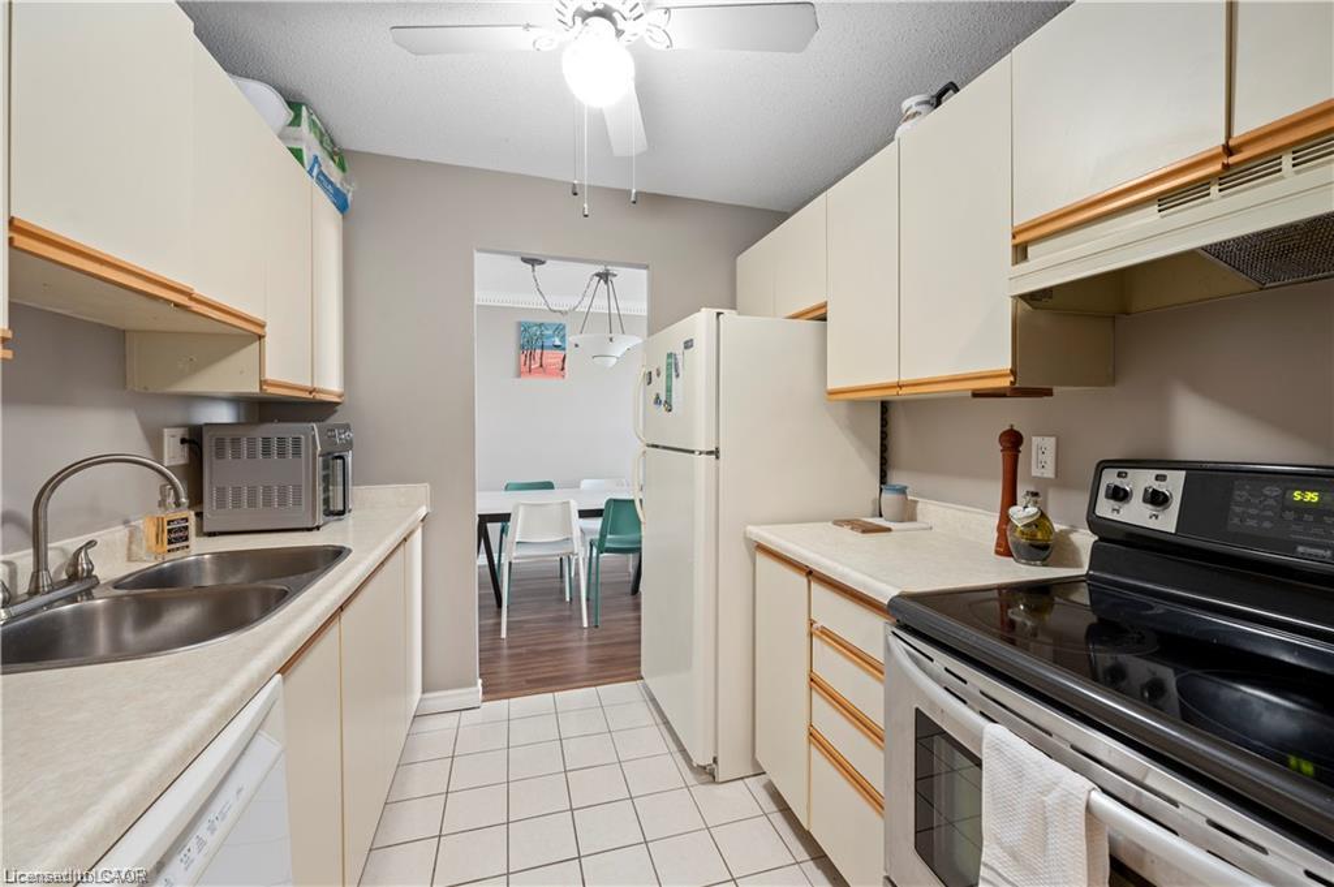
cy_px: 444
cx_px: 667
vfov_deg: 81.1
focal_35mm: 14
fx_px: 518
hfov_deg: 104.3
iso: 400
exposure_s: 1/1.25
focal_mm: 14
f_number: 8
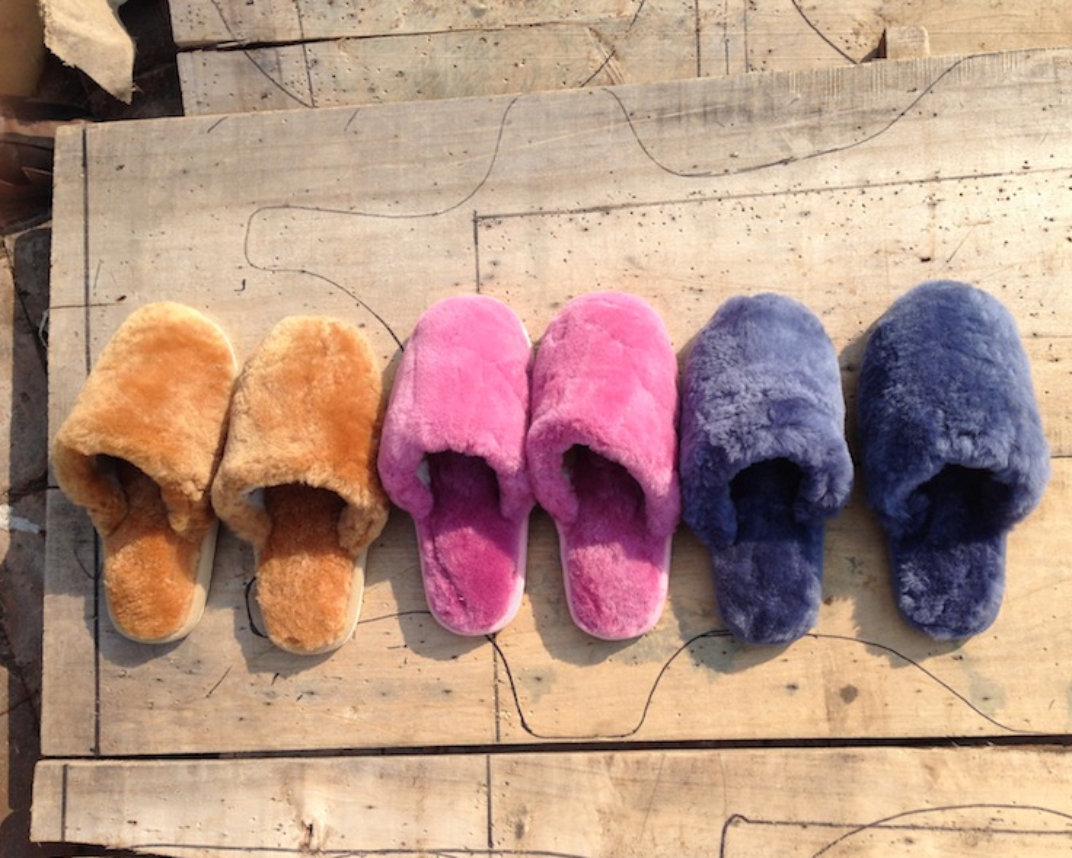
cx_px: 559
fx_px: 1111
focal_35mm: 35
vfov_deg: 42.2
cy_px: 434
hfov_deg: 51.5
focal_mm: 4.12
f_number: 2.4
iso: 50
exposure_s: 1/1290
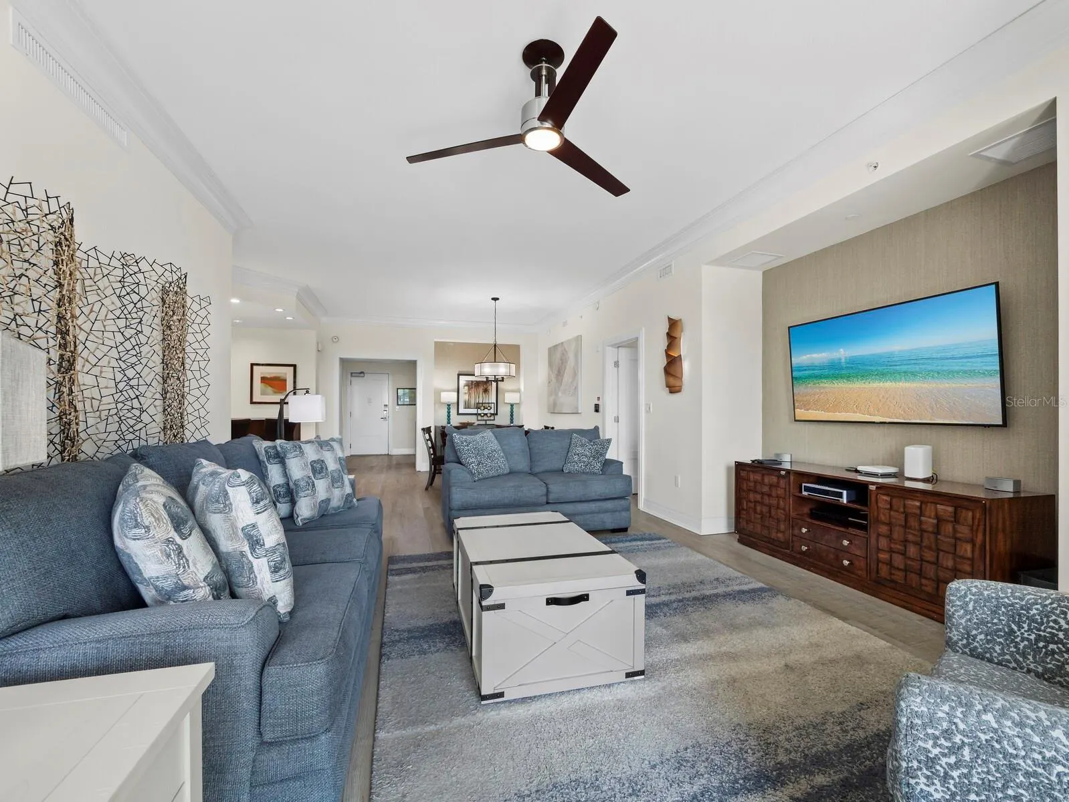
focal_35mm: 14
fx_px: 433
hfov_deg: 102.0
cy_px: 401
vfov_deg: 85.7
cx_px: 534
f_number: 9
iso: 640
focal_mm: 7
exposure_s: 1/8
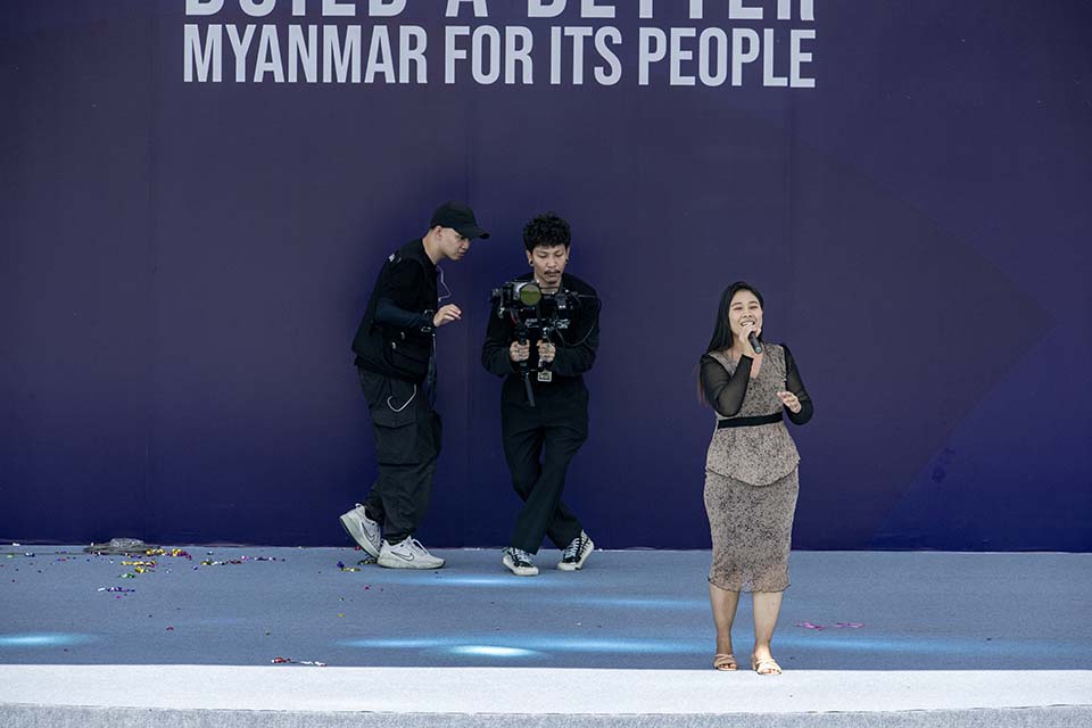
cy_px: 364
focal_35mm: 400
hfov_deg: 5.2
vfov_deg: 3.4
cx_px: 546
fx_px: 12132
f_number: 8
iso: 560
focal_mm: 400
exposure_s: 1/640
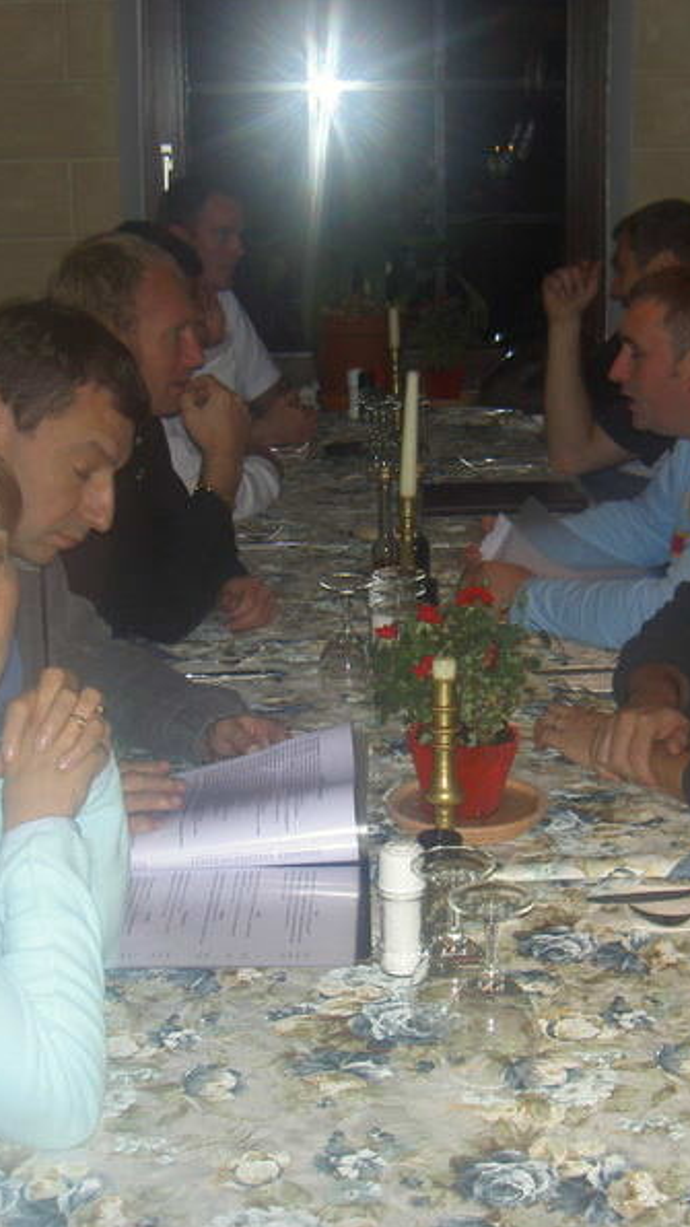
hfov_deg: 21.1
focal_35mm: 57
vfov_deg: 36.6
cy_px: 616
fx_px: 1855
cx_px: 383
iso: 100
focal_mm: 8
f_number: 2.8
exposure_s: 1/60
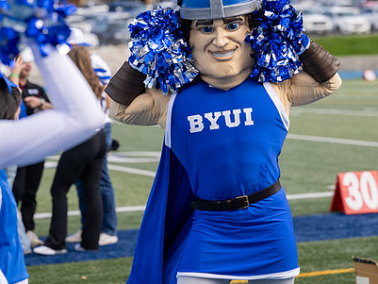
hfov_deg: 12.9
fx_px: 1671
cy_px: 104
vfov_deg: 9.7
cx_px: 223
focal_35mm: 153
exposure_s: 1/400
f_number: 4
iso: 100
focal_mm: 110
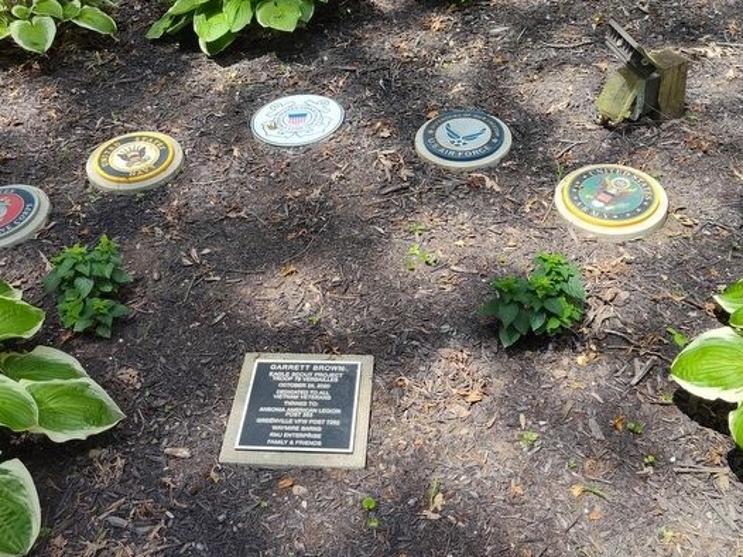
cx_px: 362
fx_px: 751
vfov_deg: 40.6
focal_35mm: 35
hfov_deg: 52.6
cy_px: 253
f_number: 1.8
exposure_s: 1/577
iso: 100
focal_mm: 5.56
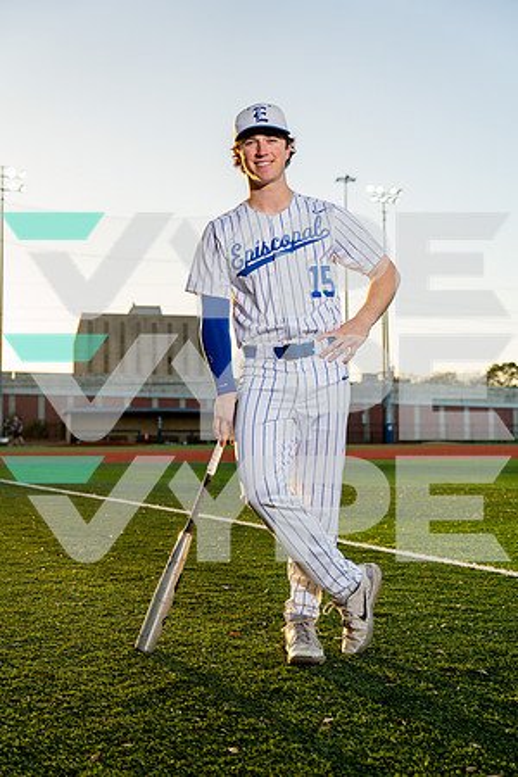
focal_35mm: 47
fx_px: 1014
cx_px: 259
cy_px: 388
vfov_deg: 41.9
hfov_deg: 28.6
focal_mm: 47
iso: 100
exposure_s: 1/250
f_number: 4
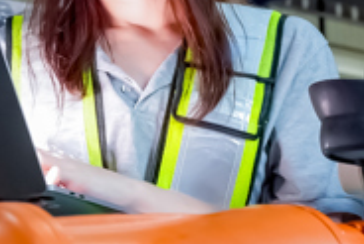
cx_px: 115
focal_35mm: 171
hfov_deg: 12.0
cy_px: -20
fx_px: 1730
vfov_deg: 8.0
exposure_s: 1/202
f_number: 4.5
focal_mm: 35
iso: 2000
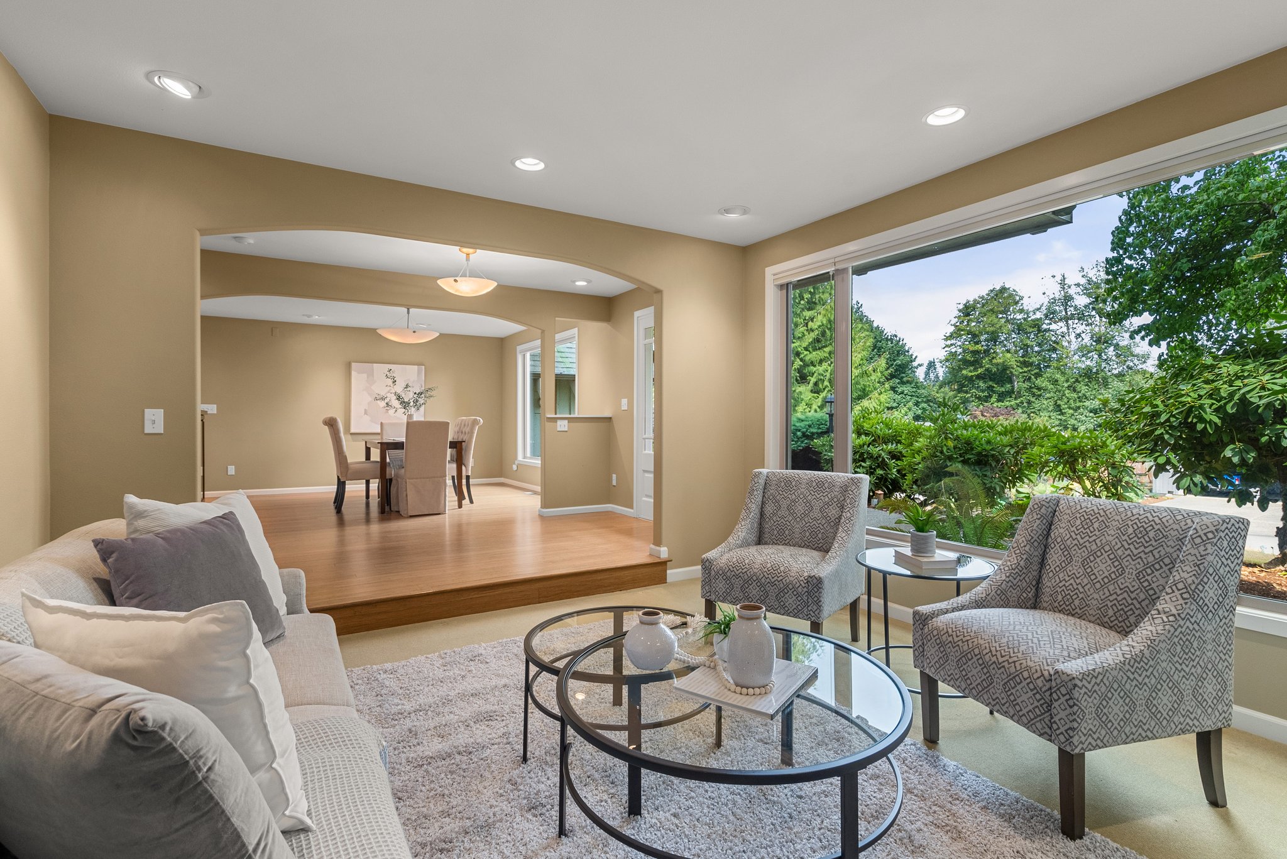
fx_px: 608
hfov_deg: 93.3
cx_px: 644
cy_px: 430
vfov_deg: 70.5
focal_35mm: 17
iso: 500
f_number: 8
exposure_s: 1/6
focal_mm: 17
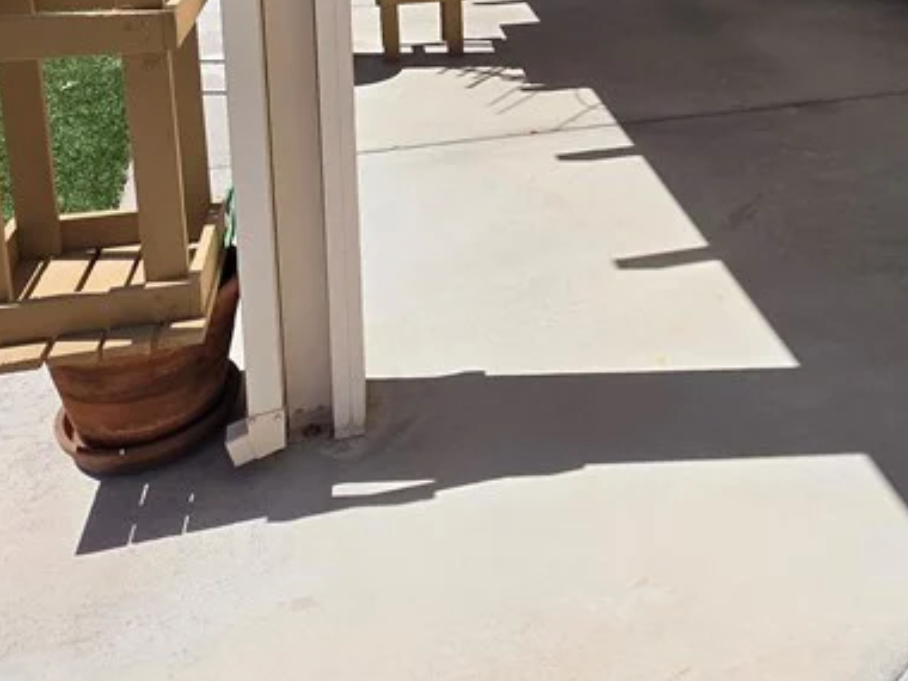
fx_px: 918
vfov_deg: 35.7
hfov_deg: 50.6
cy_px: -36
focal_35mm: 35
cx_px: 674
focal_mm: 2.2
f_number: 1.9
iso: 40
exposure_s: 1/2890
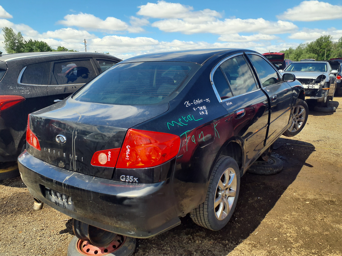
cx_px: 171
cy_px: 128
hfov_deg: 65.3
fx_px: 267
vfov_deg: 51.4
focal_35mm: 27
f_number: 1.9
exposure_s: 1/1156
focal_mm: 3.58
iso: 40
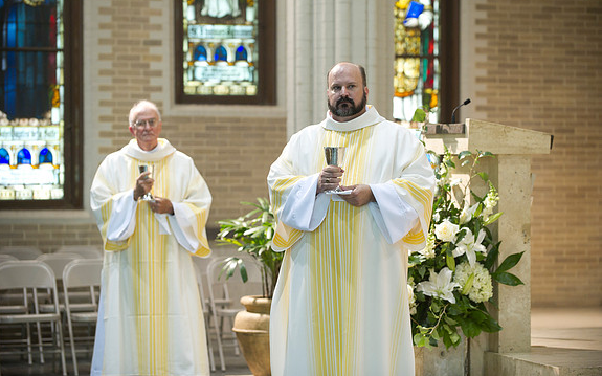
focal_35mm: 113
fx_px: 1853
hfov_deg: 18.4
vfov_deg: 11.6
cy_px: 178
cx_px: 299
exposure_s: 1/80
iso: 2000
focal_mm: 110
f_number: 2.8
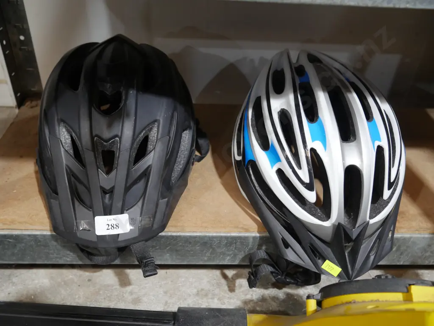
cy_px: 163
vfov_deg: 44.2
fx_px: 401
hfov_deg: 56.8
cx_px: 217
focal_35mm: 32
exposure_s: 1/60
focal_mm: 16
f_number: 3.6
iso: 1000
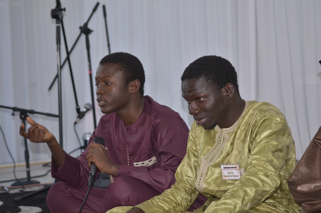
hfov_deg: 19.5
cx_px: 160
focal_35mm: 105
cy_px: 106
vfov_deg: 13.0
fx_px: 934
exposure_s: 1/60
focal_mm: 70
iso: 800
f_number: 4
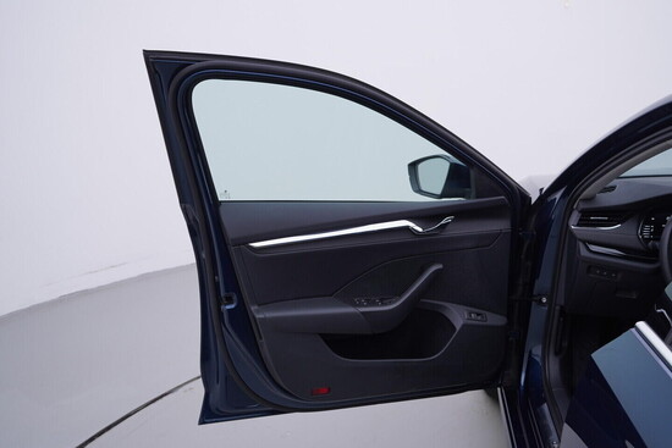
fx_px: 672
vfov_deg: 36.9
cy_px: 224
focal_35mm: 36
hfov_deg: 53.1
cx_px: 336
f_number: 4
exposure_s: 1/80
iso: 125
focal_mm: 24
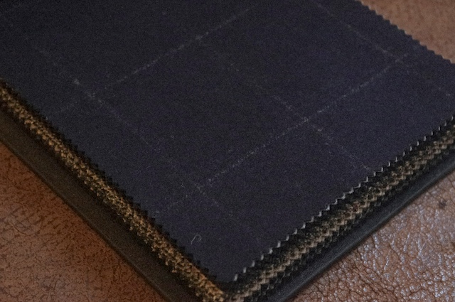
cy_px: 151
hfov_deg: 24.8
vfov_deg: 16.6
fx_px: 1035
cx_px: 228
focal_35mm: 82
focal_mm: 55
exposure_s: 1/125
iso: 6400
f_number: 8
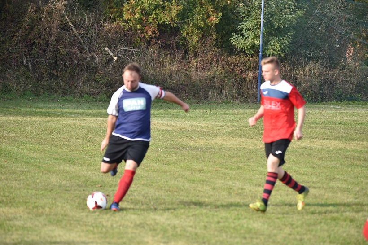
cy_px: 122
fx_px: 2044
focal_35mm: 200
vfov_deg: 6.9
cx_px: 184
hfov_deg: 10.3
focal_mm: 200
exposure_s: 1/2500
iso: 1250
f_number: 6.3
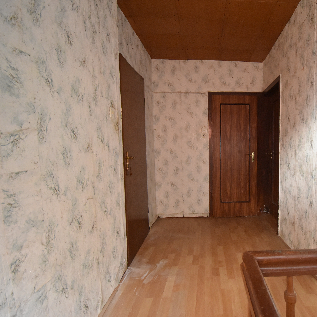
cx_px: 224
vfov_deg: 74.8
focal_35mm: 20
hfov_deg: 71.4
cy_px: 161
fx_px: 207
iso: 3600
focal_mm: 10
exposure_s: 1/60
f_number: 4.5
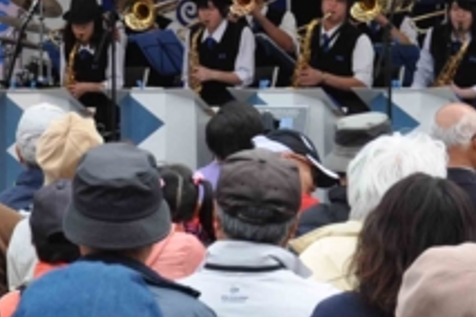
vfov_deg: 6.1
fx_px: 2975
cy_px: -97
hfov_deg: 9.1
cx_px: 208
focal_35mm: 225
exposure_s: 1/250
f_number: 8
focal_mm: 40
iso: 200
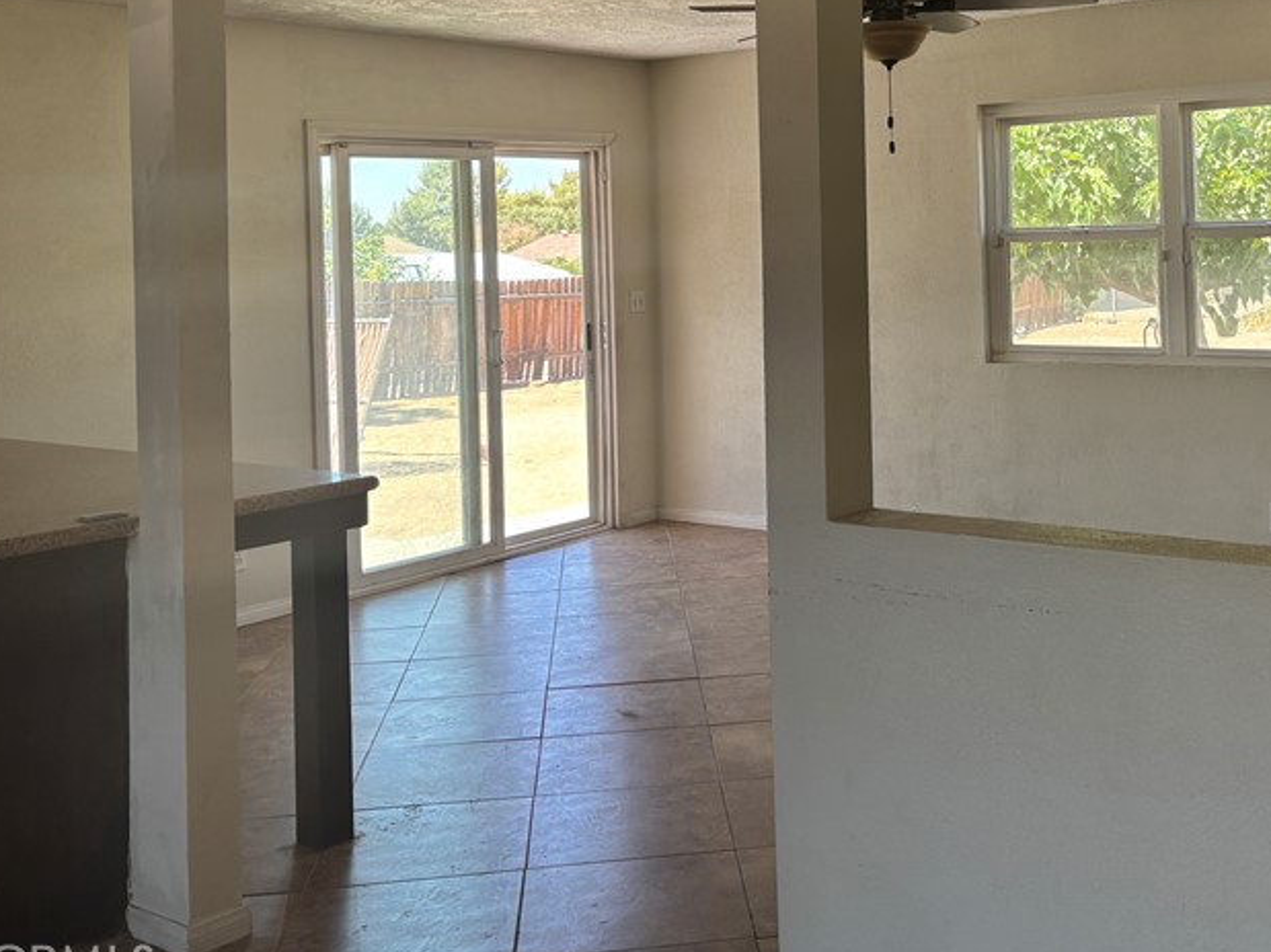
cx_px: 858
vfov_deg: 32.7
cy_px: 205
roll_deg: +1.5
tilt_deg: +0.1
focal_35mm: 43
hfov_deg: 43.2
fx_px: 1579
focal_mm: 5.96
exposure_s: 1/122
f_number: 1.6
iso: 50
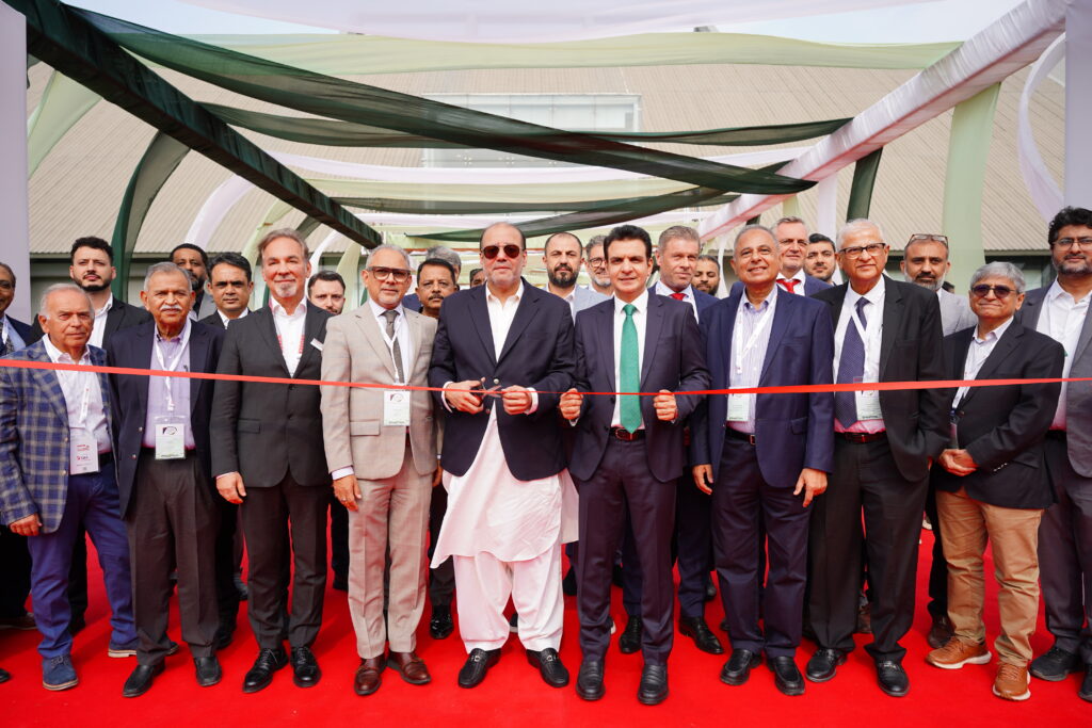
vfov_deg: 53.1
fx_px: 728
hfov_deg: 73.7
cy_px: 364
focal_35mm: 24
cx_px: 546
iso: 125
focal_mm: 24
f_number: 3.5
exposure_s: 1/800
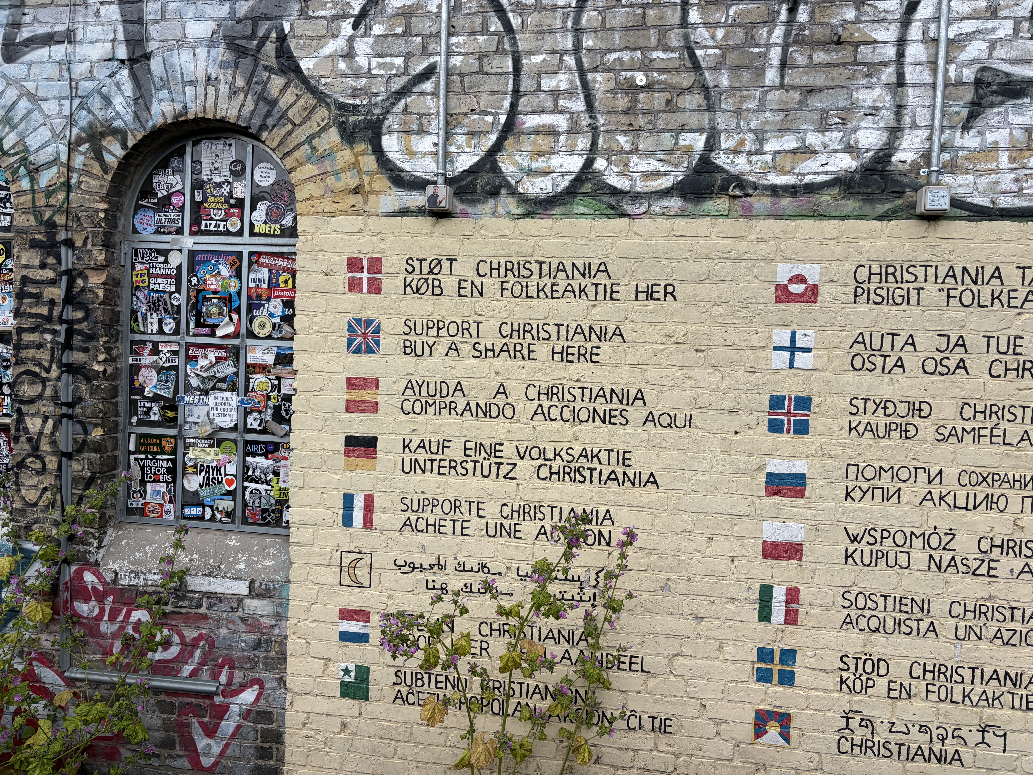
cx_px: 516
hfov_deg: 67.3
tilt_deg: -2.9
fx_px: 776
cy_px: 388
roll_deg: -2.9
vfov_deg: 53.1
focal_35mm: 26
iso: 50
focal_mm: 5.96
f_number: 1.6
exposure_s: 1/1706
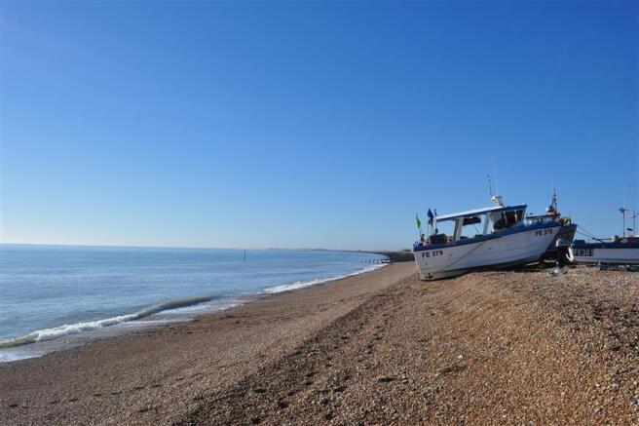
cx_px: 320
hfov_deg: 61.9
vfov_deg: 43.6
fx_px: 532
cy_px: 213
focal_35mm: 30
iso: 200
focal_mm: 20
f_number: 11
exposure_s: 1/320
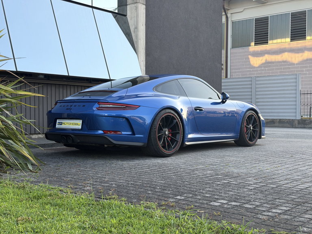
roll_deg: -0.1
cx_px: 156
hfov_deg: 39.7
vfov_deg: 30.3
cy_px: 117
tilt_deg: -1.9
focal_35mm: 48
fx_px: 433
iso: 64
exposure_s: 1/409
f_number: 1.78
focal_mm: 6.76
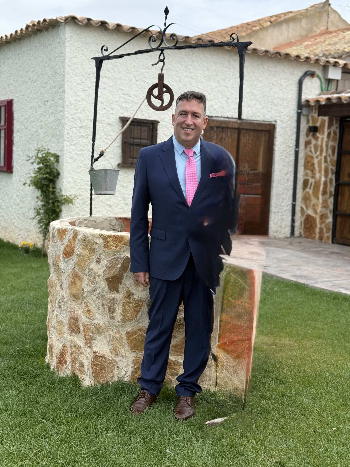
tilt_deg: -7.2
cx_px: 175
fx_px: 647
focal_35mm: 48
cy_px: 234
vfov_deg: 39.7
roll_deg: -2.7
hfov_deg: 30.3
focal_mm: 6.76
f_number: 1.78
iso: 64
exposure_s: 1/3226
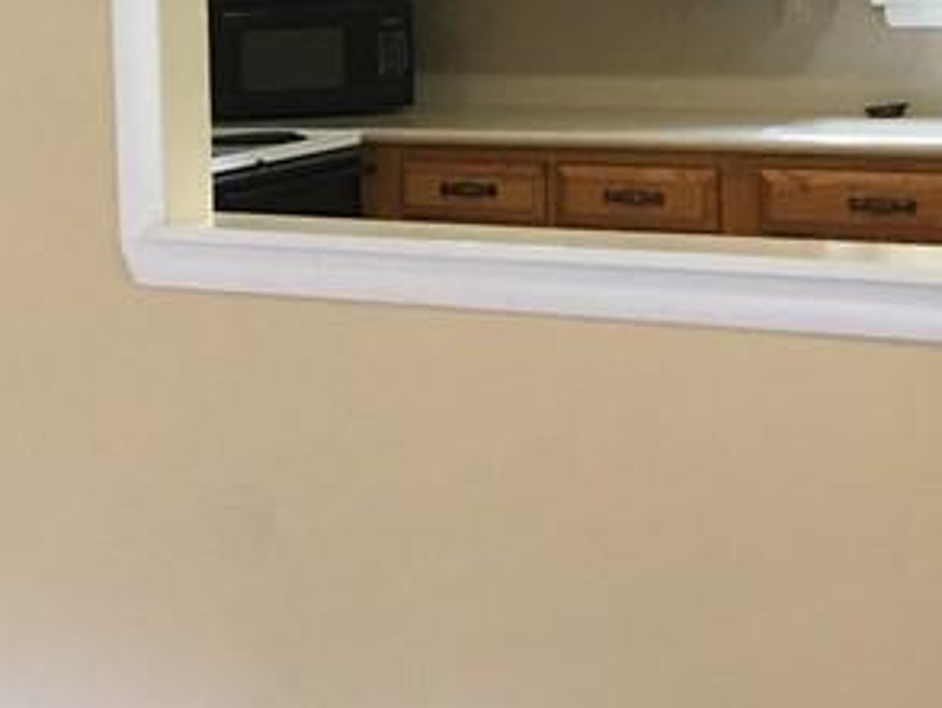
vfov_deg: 14.6
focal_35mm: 101
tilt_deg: -3.9
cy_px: 151
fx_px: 2751
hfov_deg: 17.9
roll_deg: +2.6
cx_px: -365
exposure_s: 1/30
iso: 40
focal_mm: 4.15
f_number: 2.2
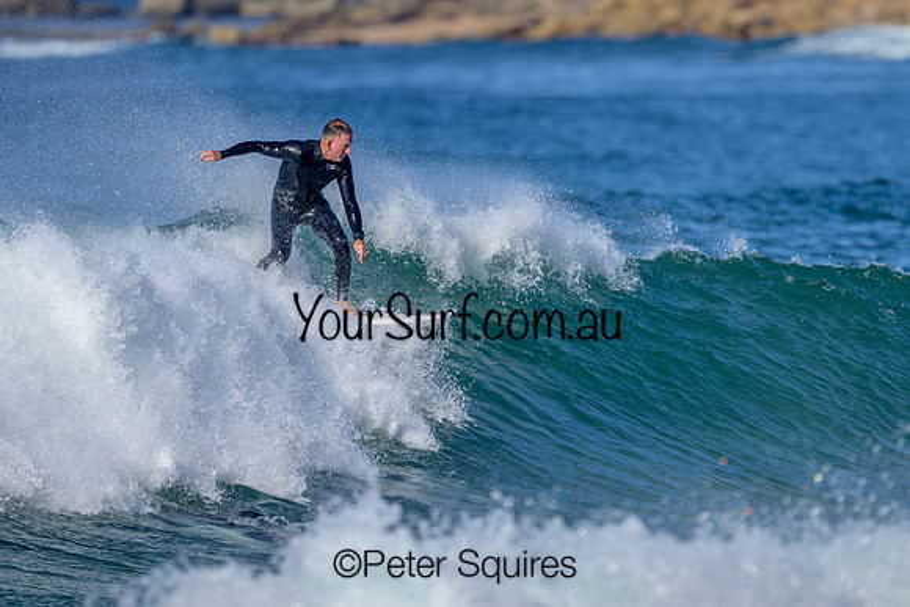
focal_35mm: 1102
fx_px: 27867
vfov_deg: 1.2
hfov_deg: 1.9
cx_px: 497
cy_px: 292
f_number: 6.3
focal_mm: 800
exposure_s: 1/2000
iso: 280
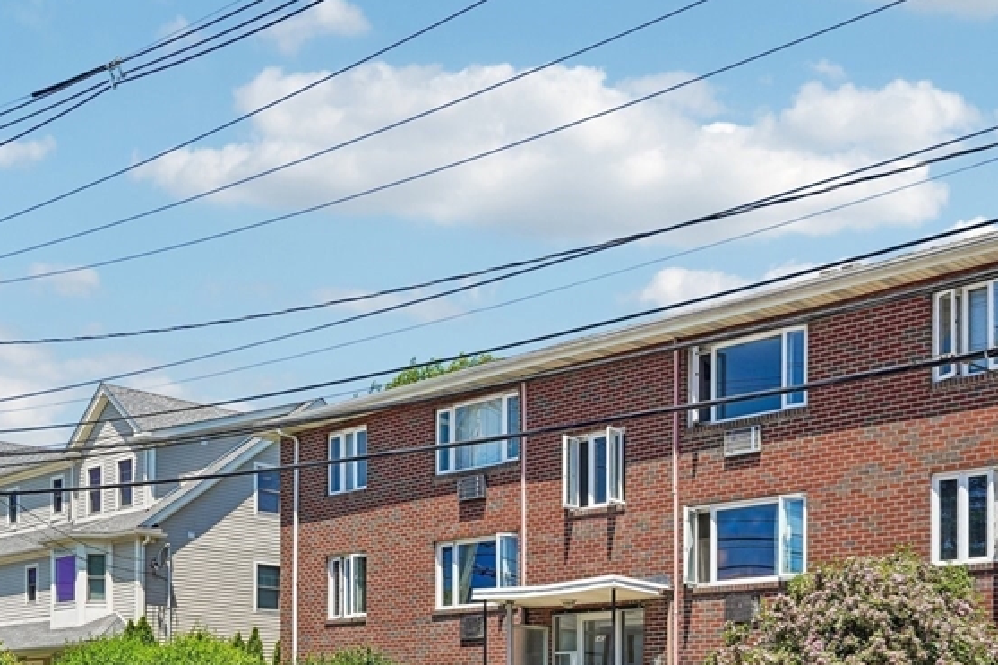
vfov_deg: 29.0
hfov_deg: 42.2
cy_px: 458
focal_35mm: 46
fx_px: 1275
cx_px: 668
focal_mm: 25
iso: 100
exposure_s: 1/200
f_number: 8
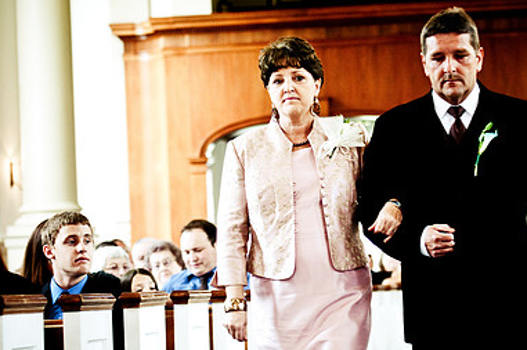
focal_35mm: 160
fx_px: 2339
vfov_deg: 8.6
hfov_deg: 12.8
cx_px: 310
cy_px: 179
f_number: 2.8
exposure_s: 1/60
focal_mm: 70
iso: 200
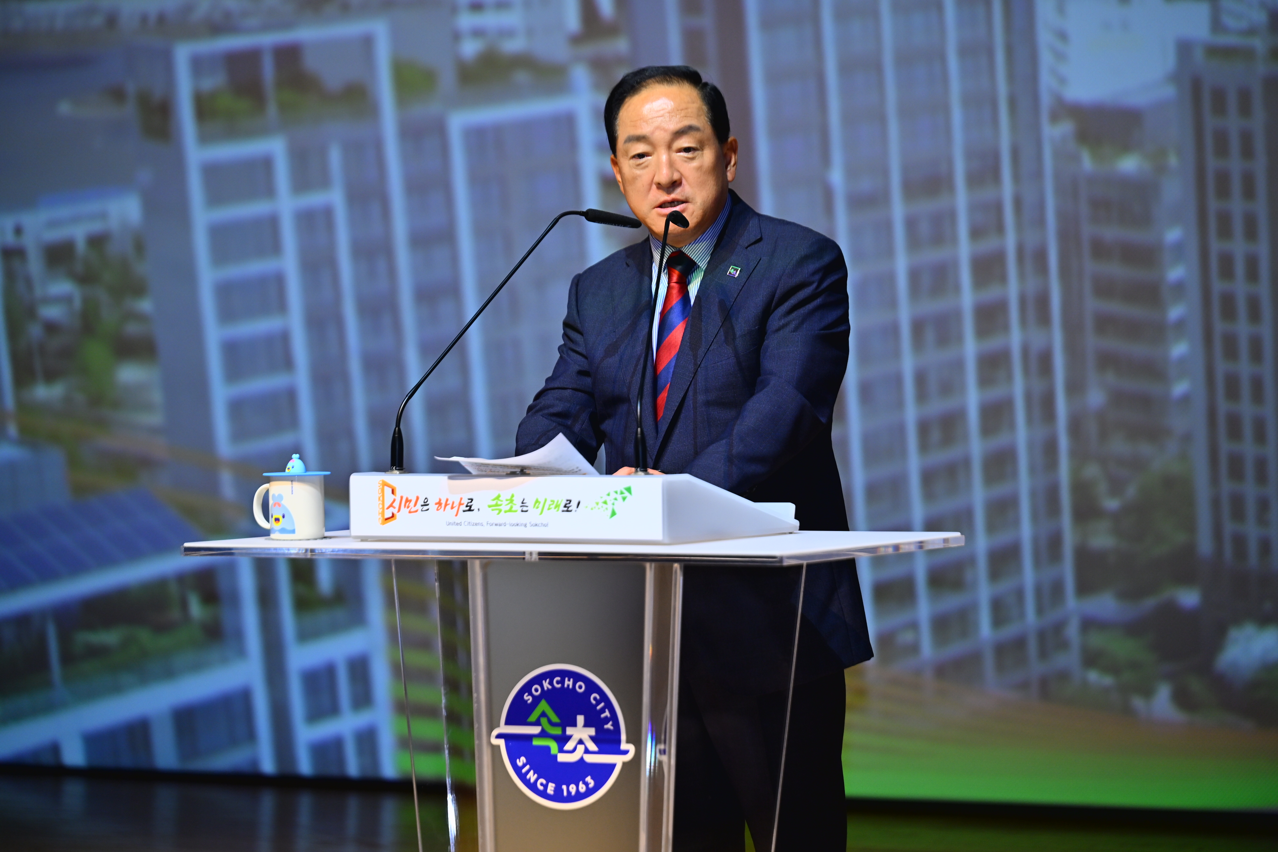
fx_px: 4970
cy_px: 426
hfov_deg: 14.7
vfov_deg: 9.8
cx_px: 639
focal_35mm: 140
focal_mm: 140
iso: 400
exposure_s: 1/200
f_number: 2.8
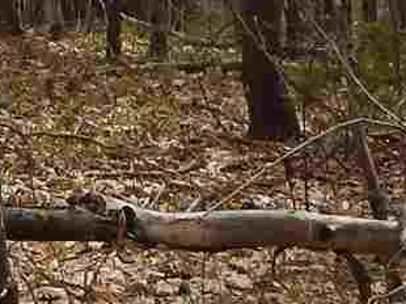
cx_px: -30
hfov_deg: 12.8
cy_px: -304
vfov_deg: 9.2
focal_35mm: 152
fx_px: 1781
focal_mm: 4
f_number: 3
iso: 125
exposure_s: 1/1000
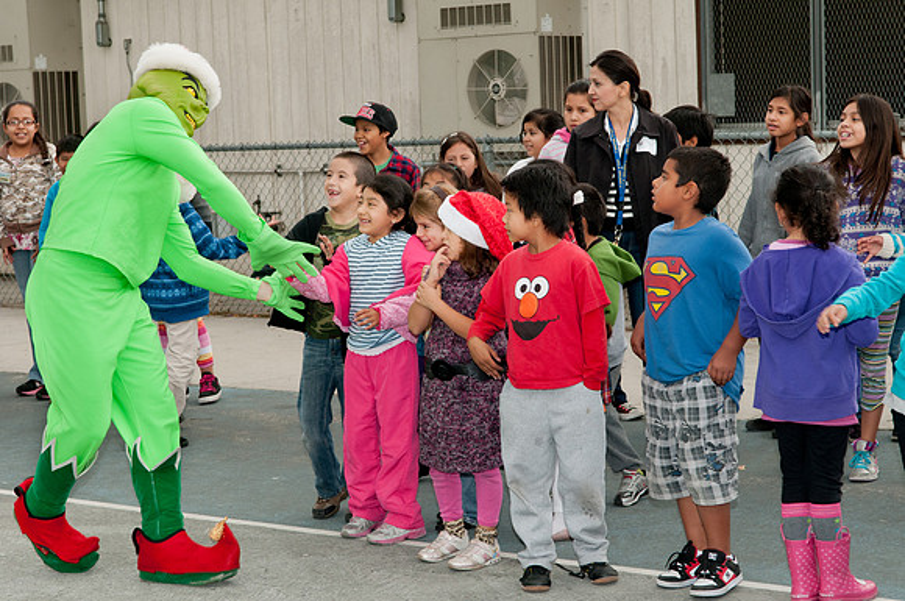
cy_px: 300
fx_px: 2071
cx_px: 452
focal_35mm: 82
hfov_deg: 24.6
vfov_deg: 16.5
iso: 400
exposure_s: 1/250
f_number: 8
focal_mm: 55
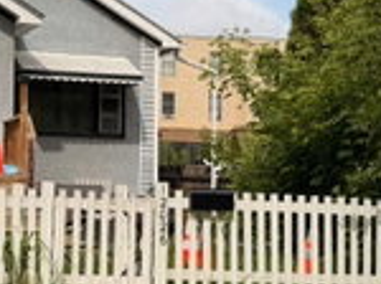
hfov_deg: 23.3
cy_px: 165
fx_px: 901
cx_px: 48
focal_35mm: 82
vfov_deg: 17.9
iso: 80
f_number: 1.78
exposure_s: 1/5714
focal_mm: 6.76
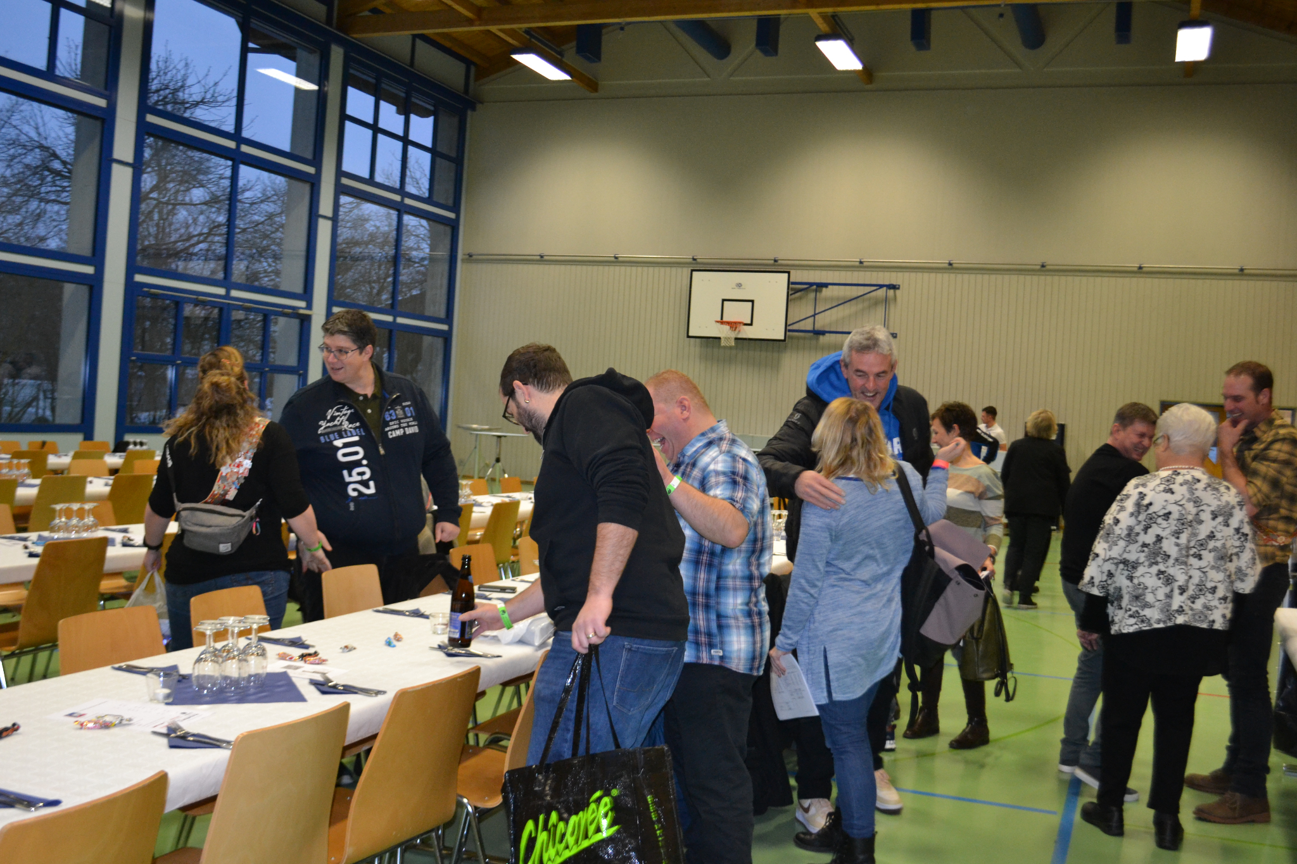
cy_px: 432
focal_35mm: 36
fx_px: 1297
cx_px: 648
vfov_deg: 36.9
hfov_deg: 53.1
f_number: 4
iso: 1400
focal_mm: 24
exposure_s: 1/60
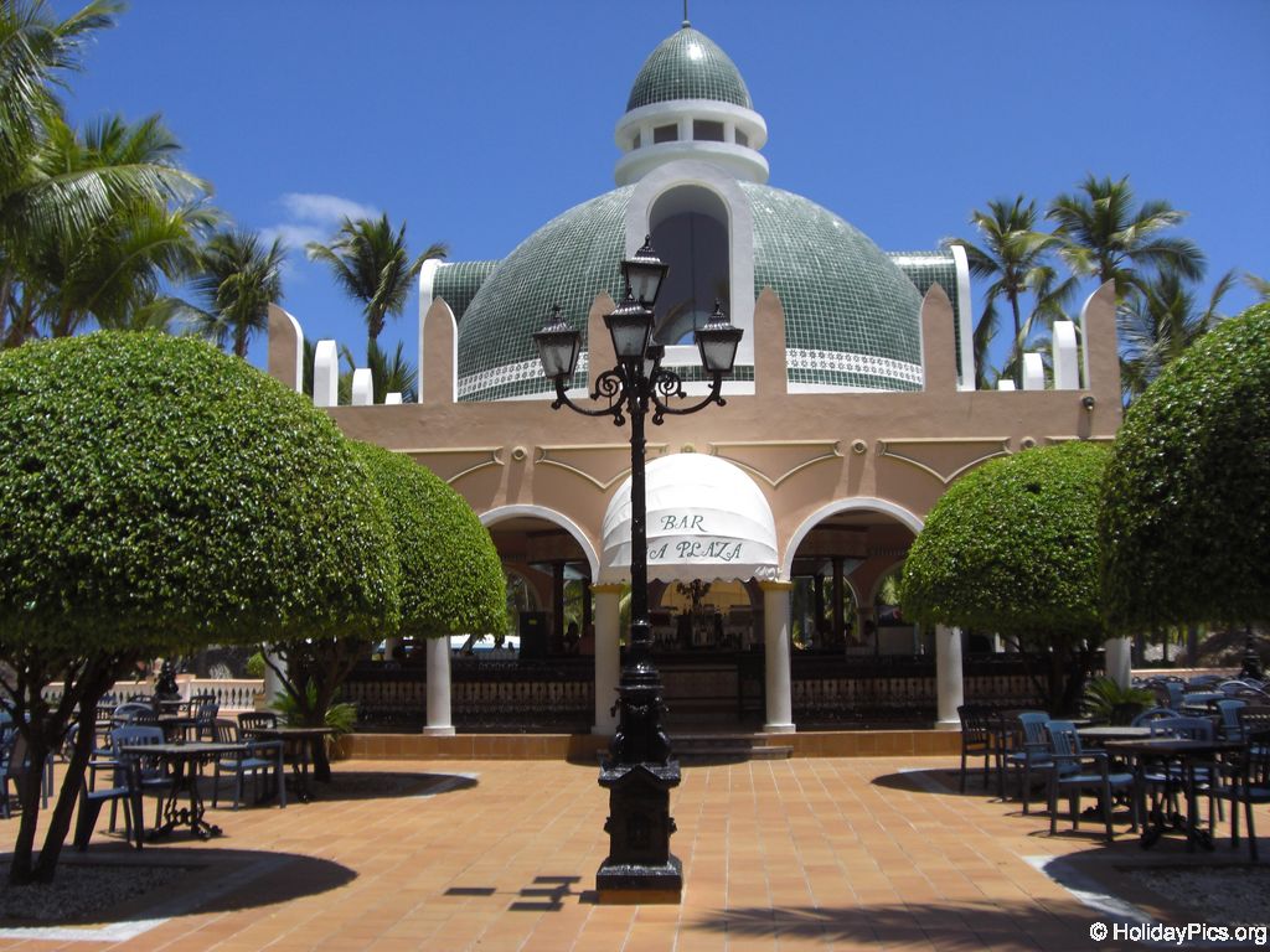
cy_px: 476
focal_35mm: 38
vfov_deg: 37.7
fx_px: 1394
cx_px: 635
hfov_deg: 49.0
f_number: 8
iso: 64
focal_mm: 6.2
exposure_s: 1/160
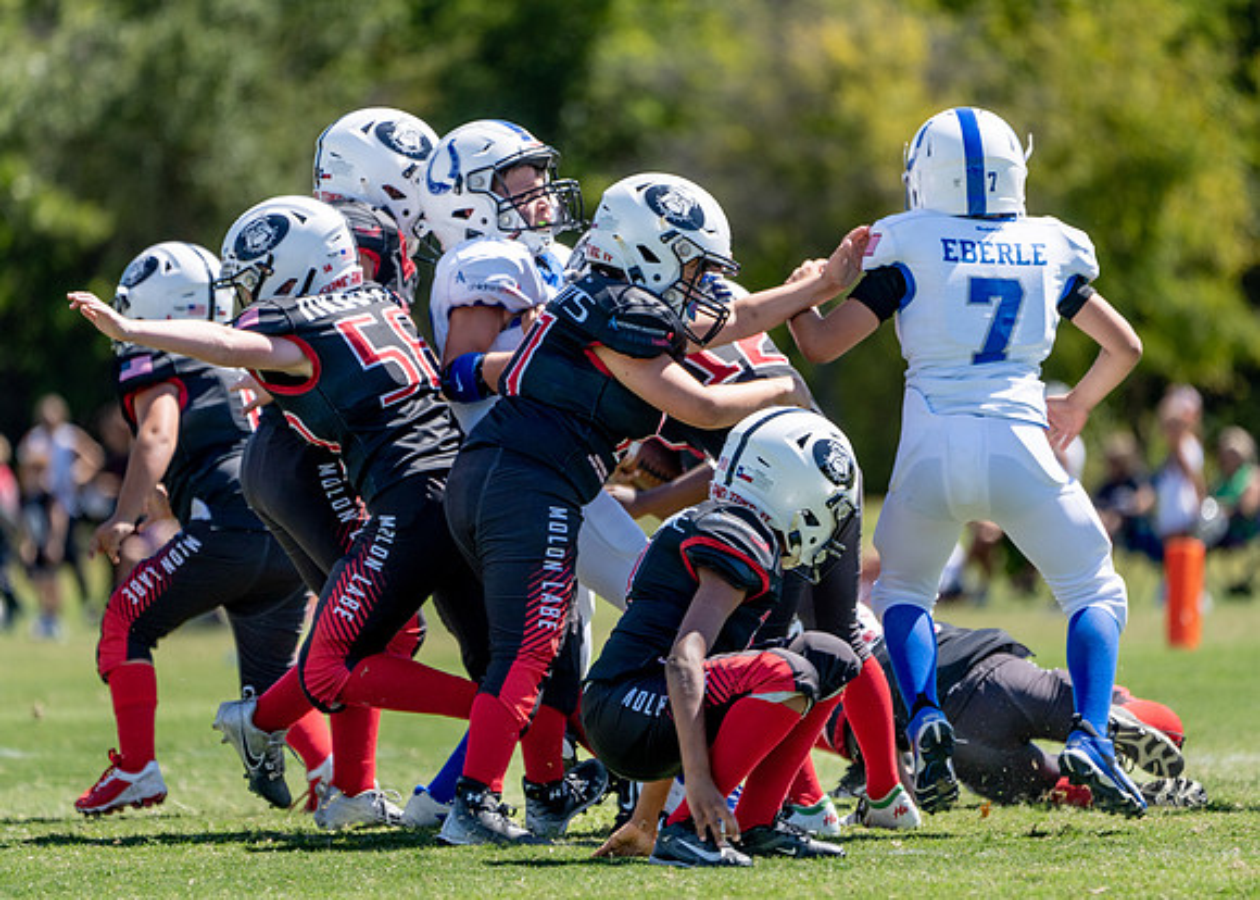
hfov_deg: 4.1
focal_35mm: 488
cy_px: 456
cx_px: 658
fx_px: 17474
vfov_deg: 2.9
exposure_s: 1/1250
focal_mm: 400
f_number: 5.6
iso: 320
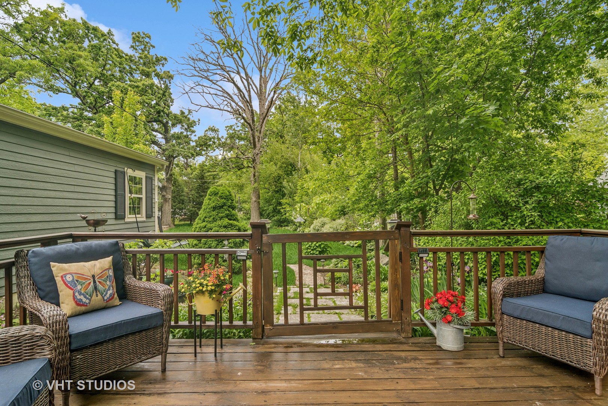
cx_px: 304
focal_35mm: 18
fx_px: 304
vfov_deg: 67.4
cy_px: 203
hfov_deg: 90.0
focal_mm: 12
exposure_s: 1/60
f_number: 8
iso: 200
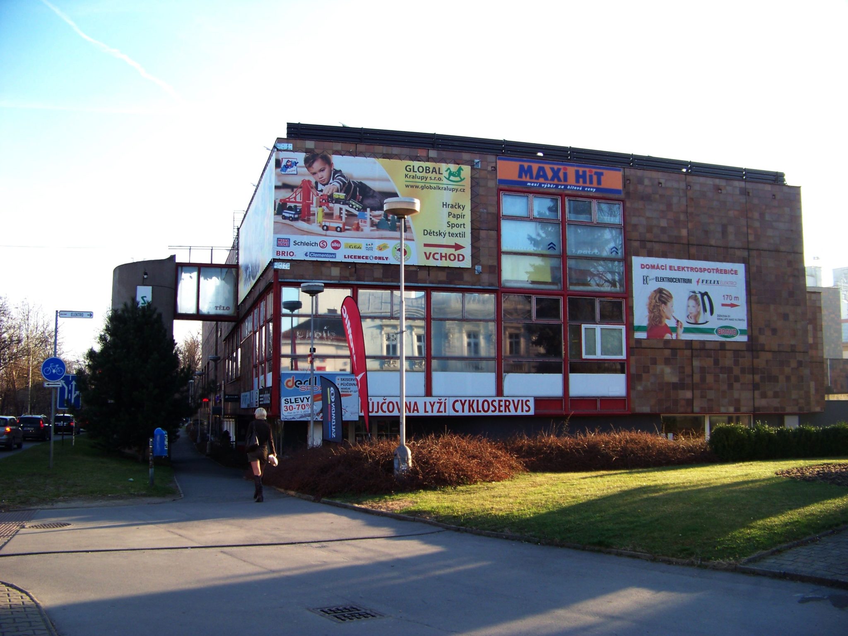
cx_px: 424
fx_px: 882
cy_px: 318
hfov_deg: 51.4
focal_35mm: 36
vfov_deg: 39.7
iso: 64
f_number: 2.8
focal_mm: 5.85
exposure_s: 1/160
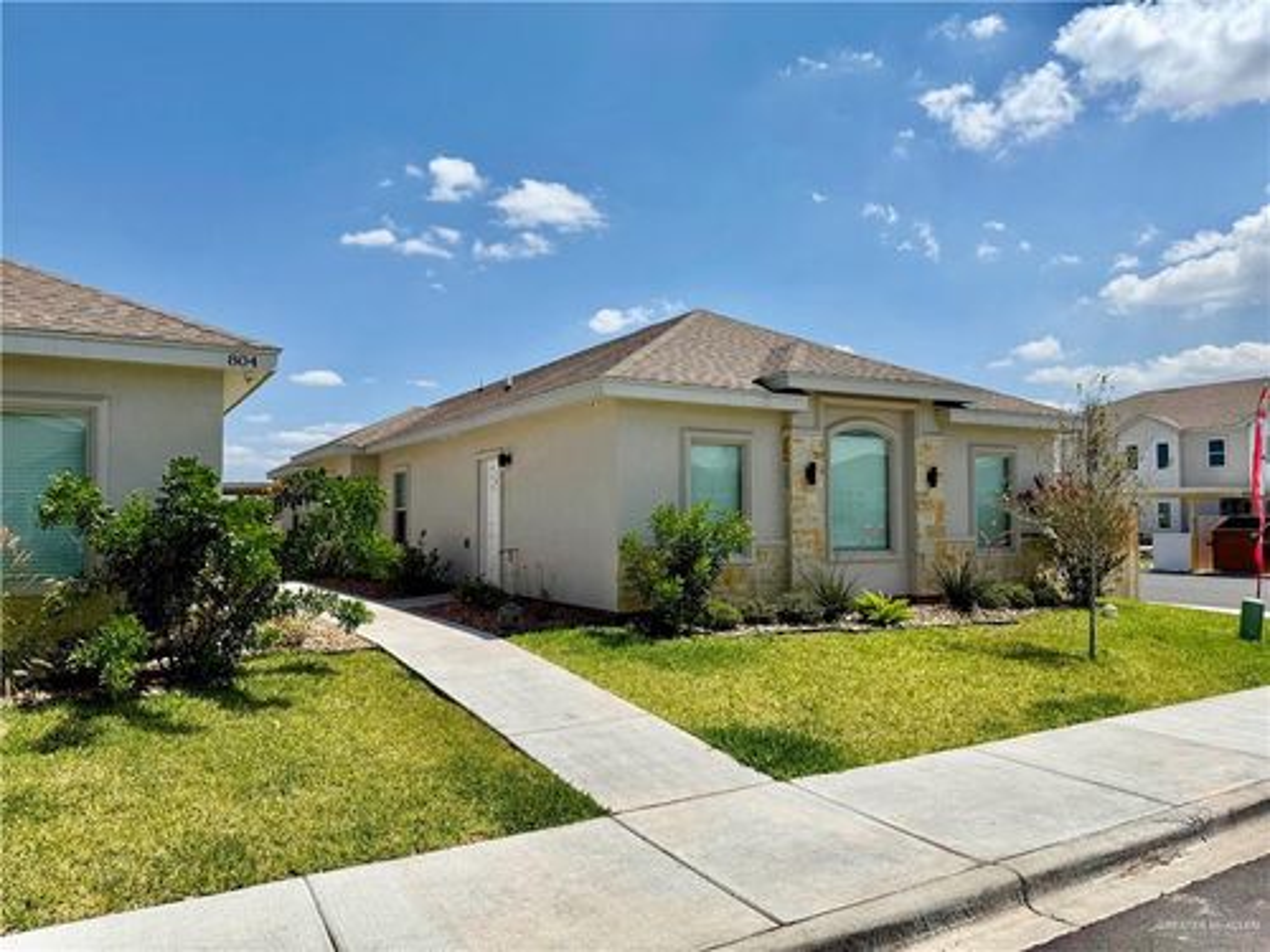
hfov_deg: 71.6
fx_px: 881
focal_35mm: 24
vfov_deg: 56.8
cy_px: 476
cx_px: 635
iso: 80
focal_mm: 6.76
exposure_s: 1/10309
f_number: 1.78
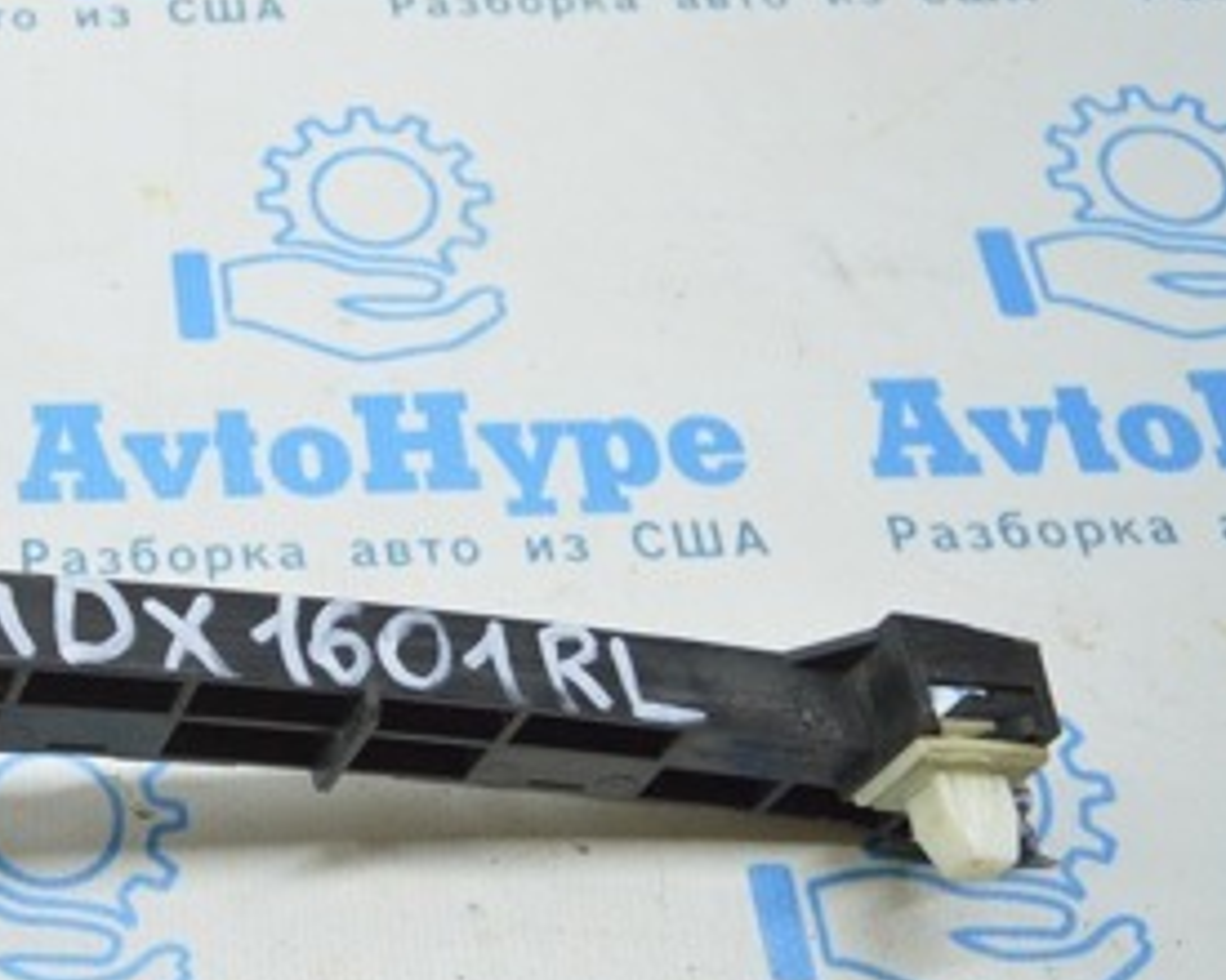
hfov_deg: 28.4
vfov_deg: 25.8
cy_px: 568
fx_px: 2141
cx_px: -192
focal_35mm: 59
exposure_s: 1/60
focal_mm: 18
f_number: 3.5
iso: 400
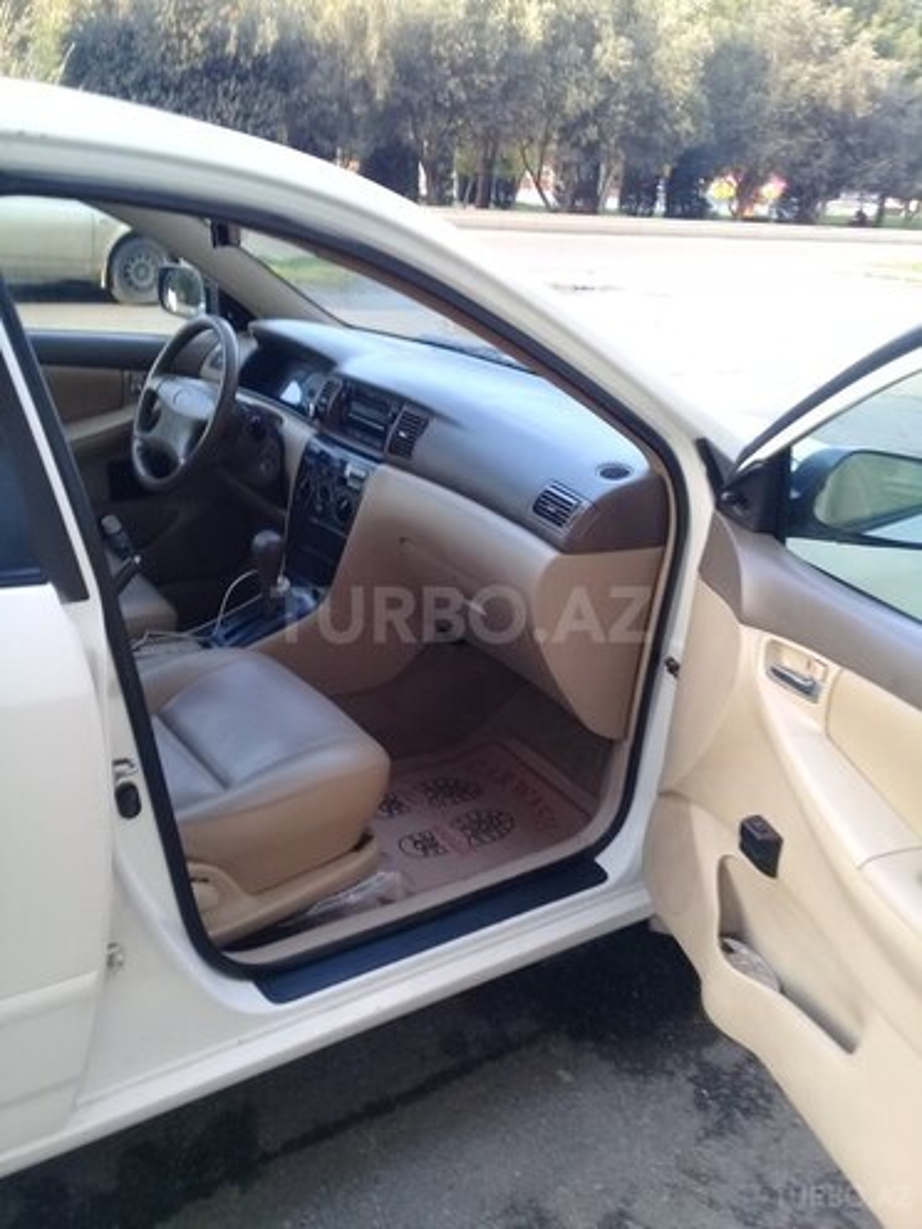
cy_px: 614
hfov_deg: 45.4
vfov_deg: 58.4
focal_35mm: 31
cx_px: 461
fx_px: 1101
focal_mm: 3.3
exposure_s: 1/50
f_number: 2.2
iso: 64
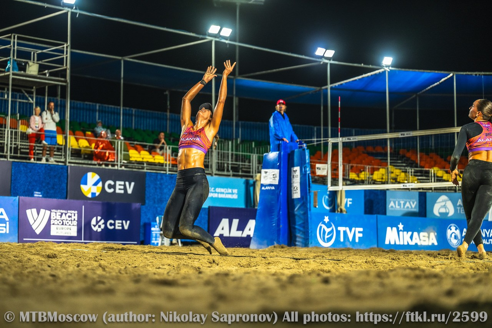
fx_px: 984
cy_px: 164
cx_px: 246
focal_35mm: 72
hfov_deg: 28.1
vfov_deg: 18.9
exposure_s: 1/1000
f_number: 3.2
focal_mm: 72
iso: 1000
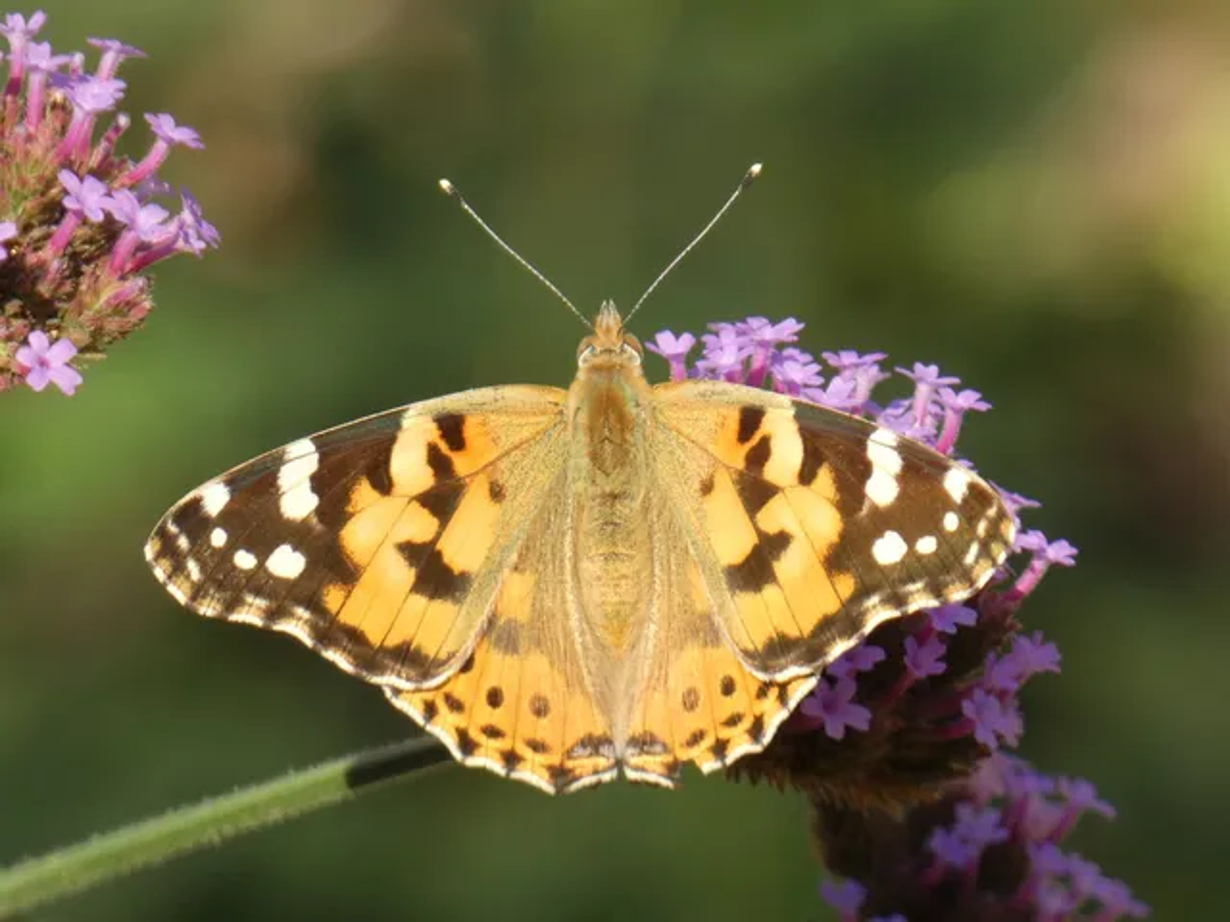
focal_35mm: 531
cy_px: 461
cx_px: 615
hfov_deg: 3.7
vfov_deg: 2.8
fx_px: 18868
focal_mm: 95.2
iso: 100
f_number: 5.6
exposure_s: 1/100
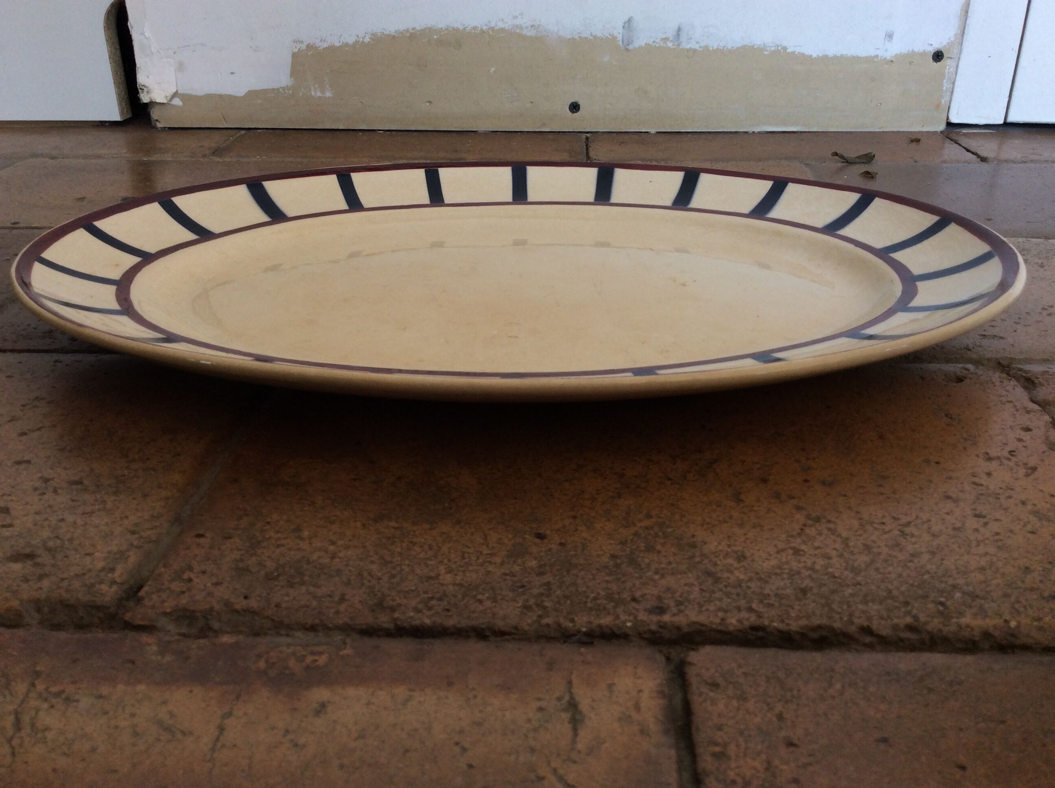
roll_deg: +1.4
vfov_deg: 44.1
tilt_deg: -26.7
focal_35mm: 32
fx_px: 974
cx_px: 528
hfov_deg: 56.9
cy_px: 394
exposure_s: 1/100
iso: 50
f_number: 2.4
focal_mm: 3.3
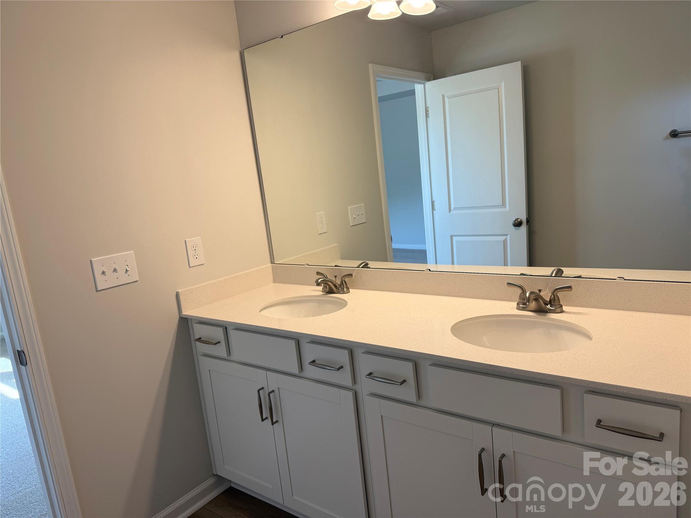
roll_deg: +5.5
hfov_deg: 71.6
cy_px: 259
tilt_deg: -10.3
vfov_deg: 56.8
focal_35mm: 24
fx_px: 479
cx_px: 346
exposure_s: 1/120
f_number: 1.78
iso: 64
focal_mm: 6.76
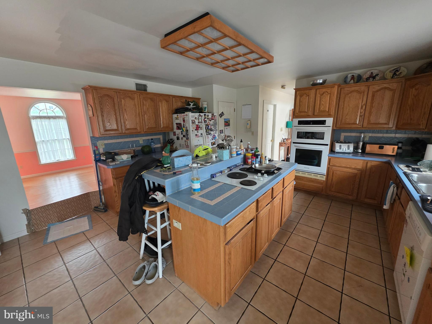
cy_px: 162
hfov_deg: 106.2
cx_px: 216
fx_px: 162
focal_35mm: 13
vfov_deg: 89.9
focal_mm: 2.2
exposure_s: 1/60
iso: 400
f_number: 1.9
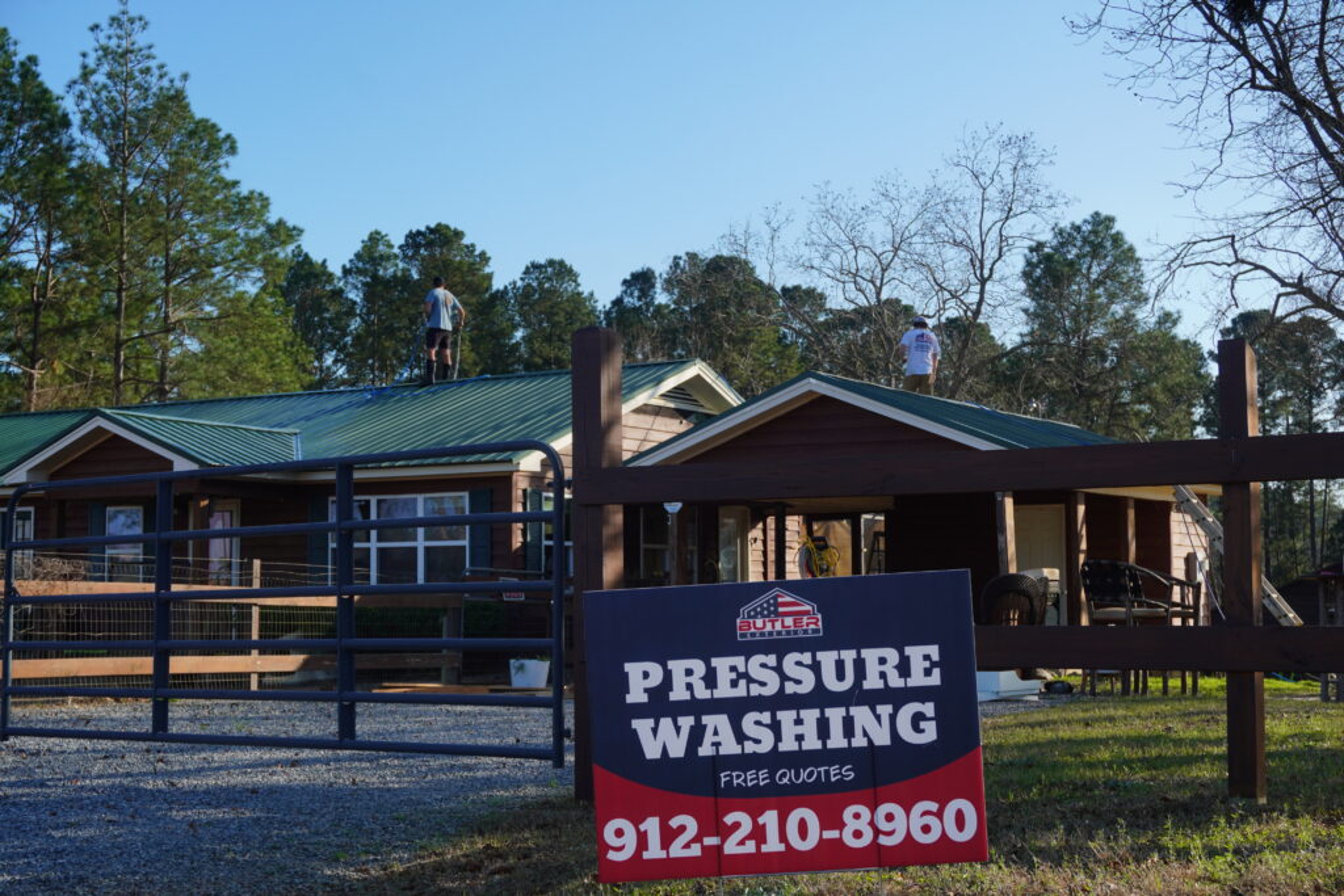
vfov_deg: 28.1
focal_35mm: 48
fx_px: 1792
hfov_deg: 41.1
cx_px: 672
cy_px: 448
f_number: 8
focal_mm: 32
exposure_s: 1/200
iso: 100
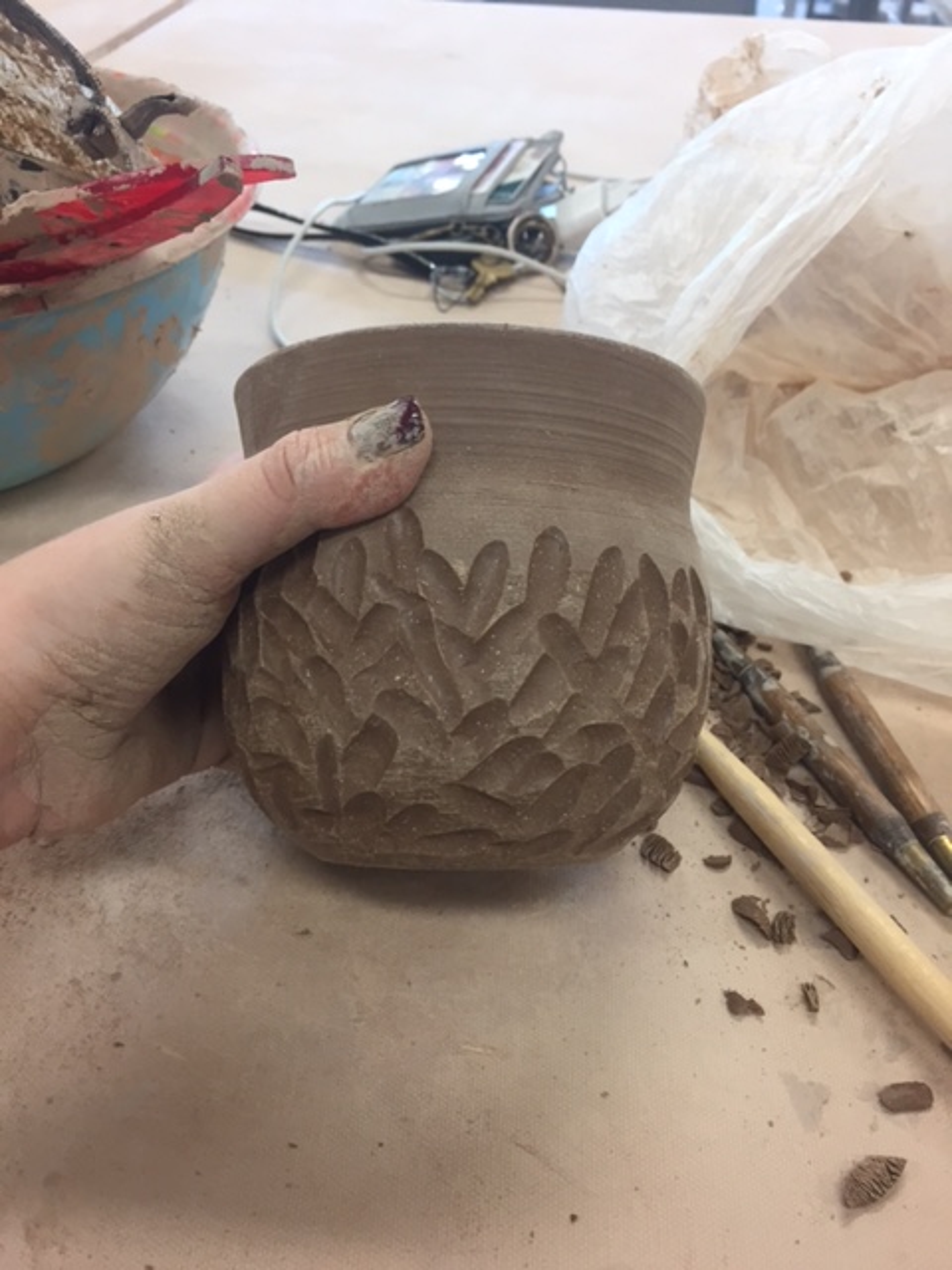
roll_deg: -1.0
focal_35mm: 29
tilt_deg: -38.7
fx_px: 1063
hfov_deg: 48.2
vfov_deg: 61.7
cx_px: 476
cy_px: 635
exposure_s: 1/30
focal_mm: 4.15
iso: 32
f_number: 2.2
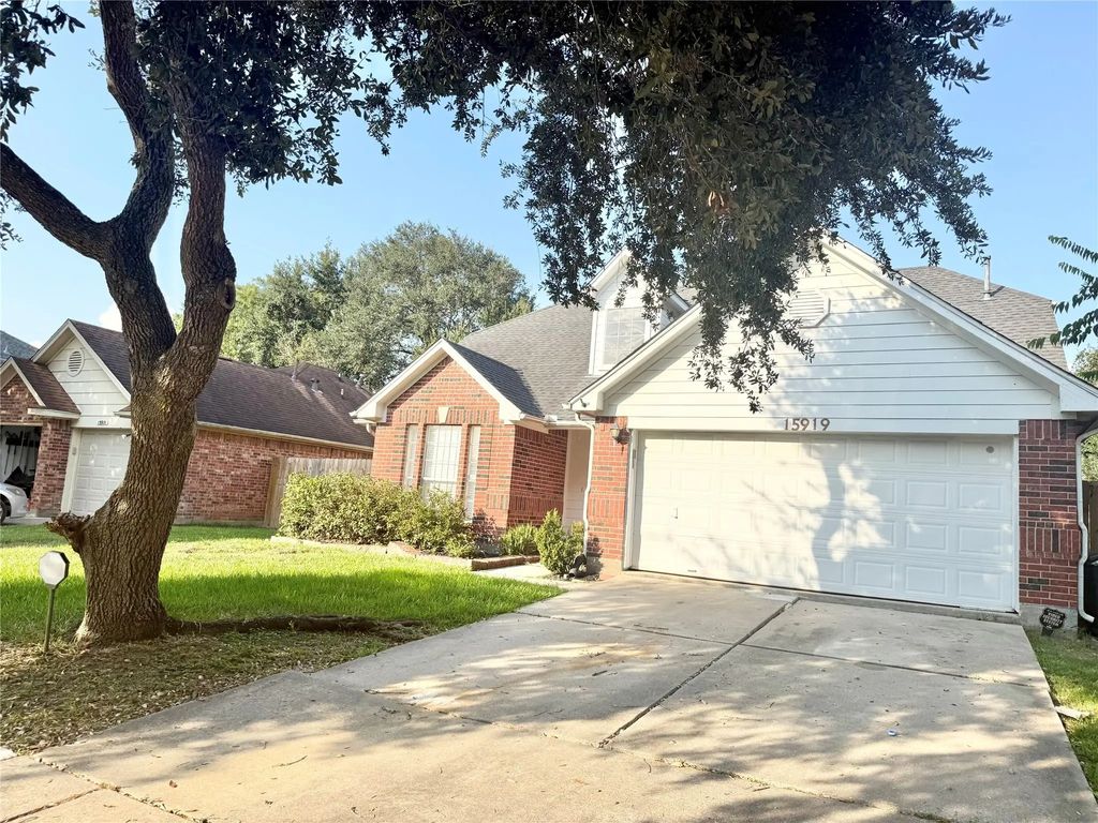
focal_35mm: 24
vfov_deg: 56.8
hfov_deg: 71.6
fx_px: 761
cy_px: 412
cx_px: 549
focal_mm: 6.76
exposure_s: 1/2611
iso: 80
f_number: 1.78
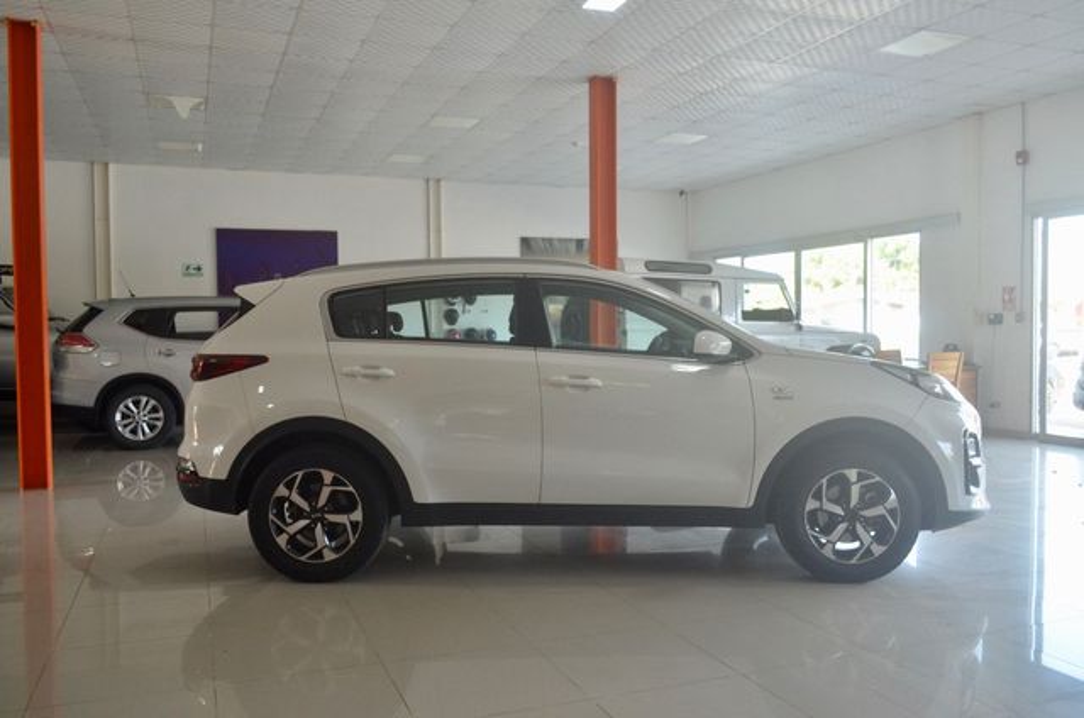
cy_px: 359
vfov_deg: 43.4
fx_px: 902
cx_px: 542
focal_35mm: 30
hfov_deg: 62.0
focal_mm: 20
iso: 400
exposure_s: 1/100
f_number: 5
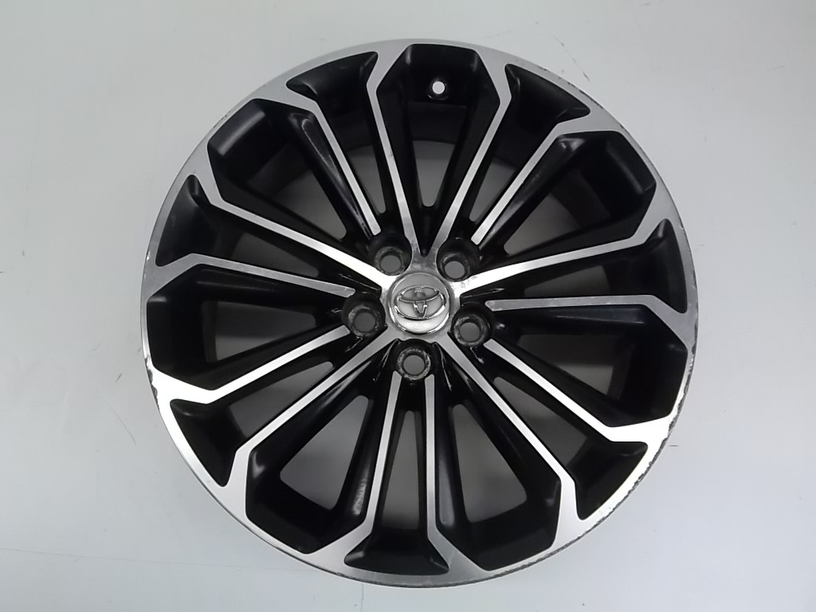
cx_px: 408
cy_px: 306
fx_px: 872
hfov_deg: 50.1
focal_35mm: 37
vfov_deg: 38.7
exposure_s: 1/40
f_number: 4
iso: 400
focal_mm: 6.6
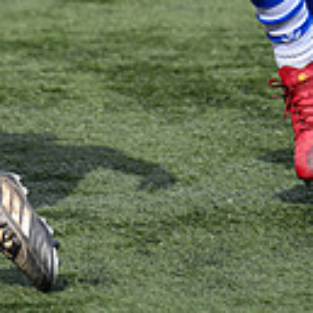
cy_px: 96
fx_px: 6588
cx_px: -444
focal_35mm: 644
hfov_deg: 2.7
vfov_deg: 2.7
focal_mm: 140
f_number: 4
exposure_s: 1/2000
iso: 1000
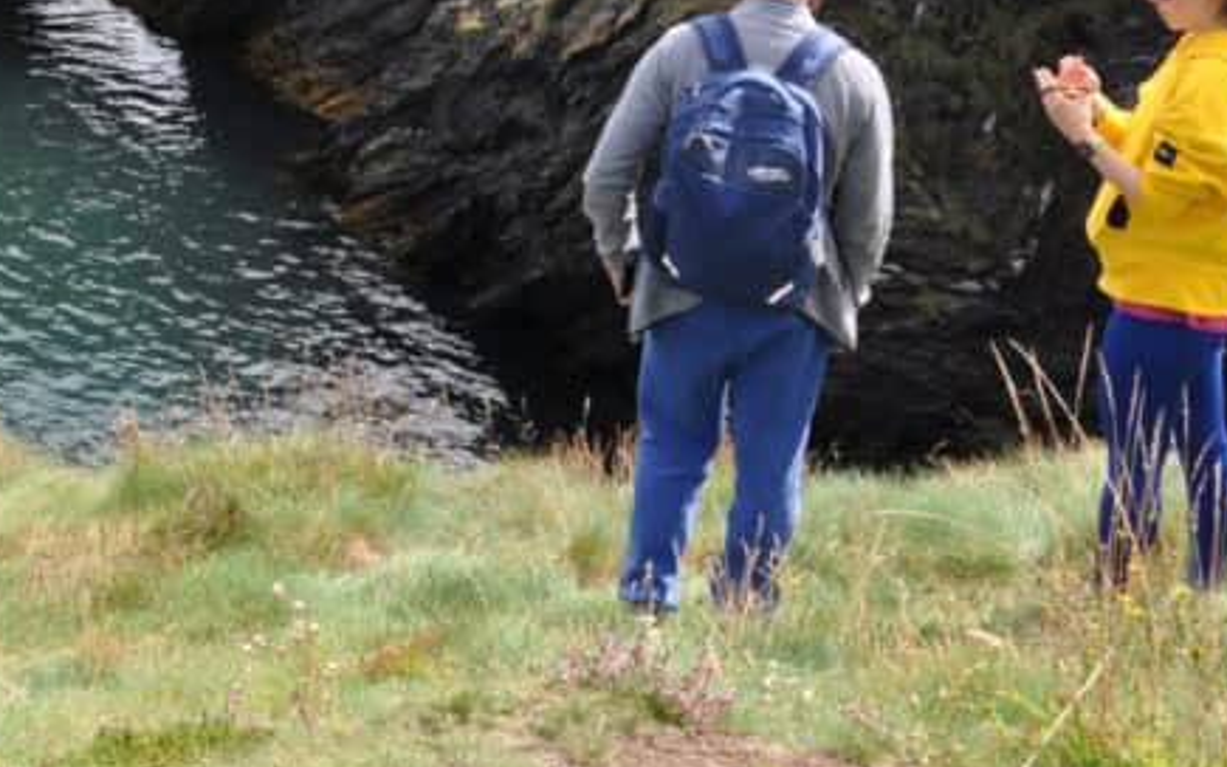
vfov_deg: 12.2
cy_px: -121
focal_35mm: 105
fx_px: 3525
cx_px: -248
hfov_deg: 18.7
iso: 200
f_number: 11
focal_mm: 25
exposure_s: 1/200
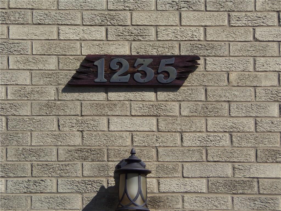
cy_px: 106
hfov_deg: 12.1
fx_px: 1323
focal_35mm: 163
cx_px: 140
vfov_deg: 9.1
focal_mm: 29
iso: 64
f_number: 4.7
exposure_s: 1/640
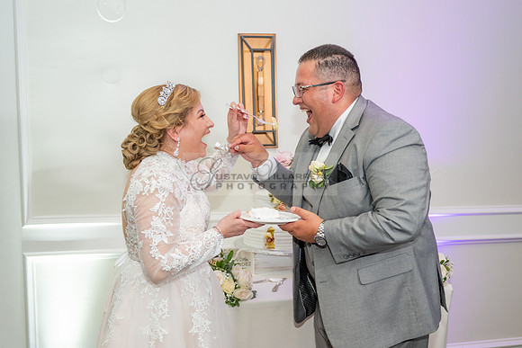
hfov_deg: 47.3
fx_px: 596
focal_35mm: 41
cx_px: 274
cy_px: 202
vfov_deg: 32.5
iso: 800
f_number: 2.8
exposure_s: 1/100
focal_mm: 34
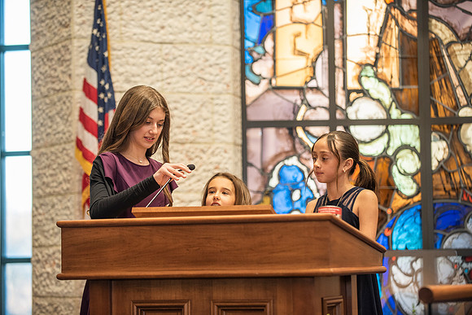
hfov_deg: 17.6
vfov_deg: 11.8
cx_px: 236
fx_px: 1521
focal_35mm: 116
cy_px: 158
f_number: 2.8
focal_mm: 116
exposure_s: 1/125
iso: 1000
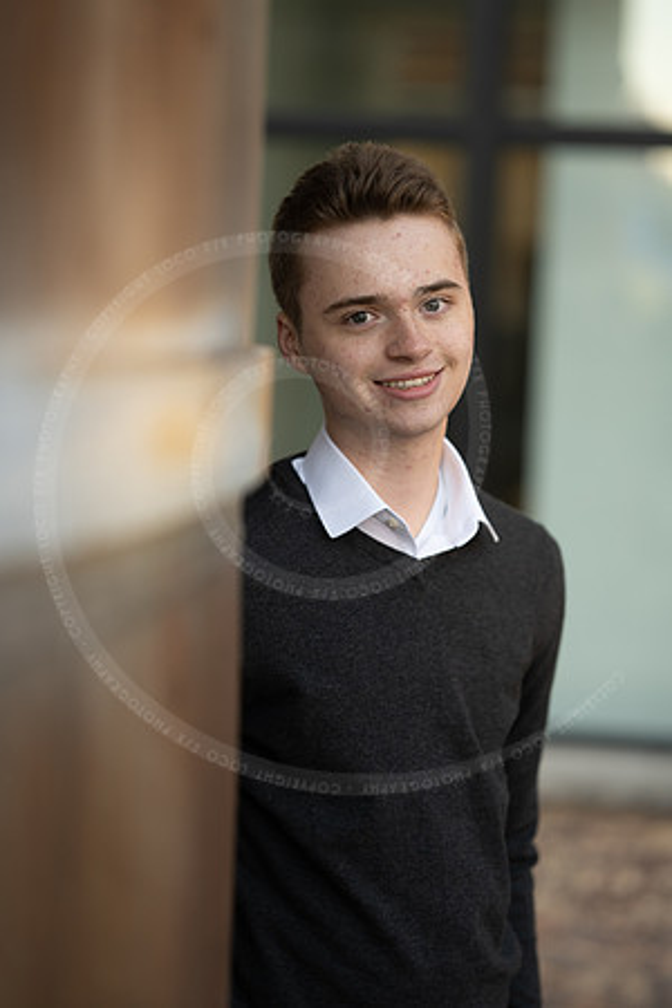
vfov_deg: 23.9
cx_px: 336
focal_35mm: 85
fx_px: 2380
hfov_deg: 16.1
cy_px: 504
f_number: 1.8
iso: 200
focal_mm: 85
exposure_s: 1/200
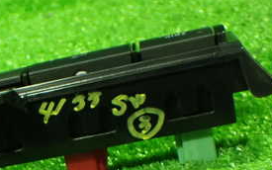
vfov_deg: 14.7
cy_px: 148
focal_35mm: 88
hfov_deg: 23.0
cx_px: 29
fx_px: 652
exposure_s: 1/40
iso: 1250
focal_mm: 6.83
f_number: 2.7
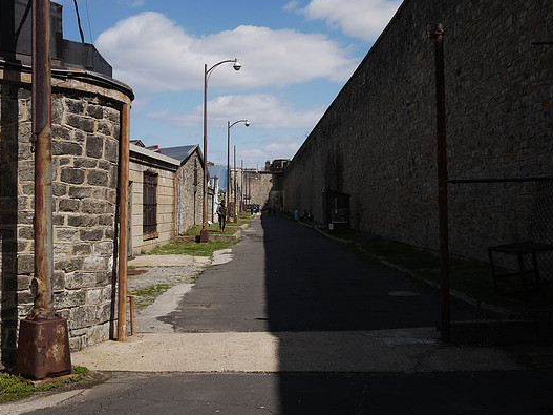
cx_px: 273
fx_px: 703
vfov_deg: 32.9
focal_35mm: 44
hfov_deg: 43.0
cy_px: 196
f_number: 5.6
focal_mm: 20
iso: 100
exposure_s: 1/1000
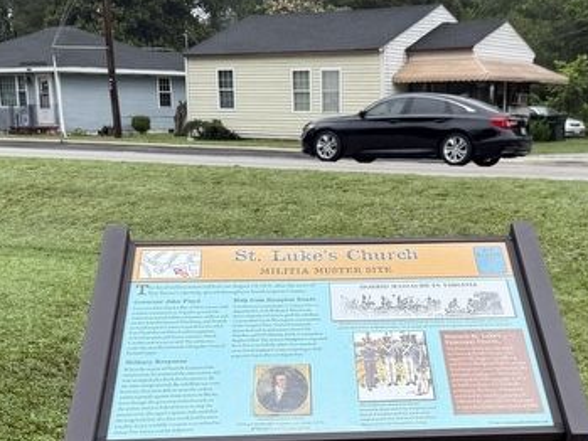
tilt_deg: -9.6
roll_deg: -1.4
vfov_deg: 26.2
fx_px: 935
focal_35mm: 55
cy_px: 335
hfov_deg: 34.8
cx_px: 364
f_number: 1.78
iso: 80
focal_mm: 6.76
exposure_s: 1/1314
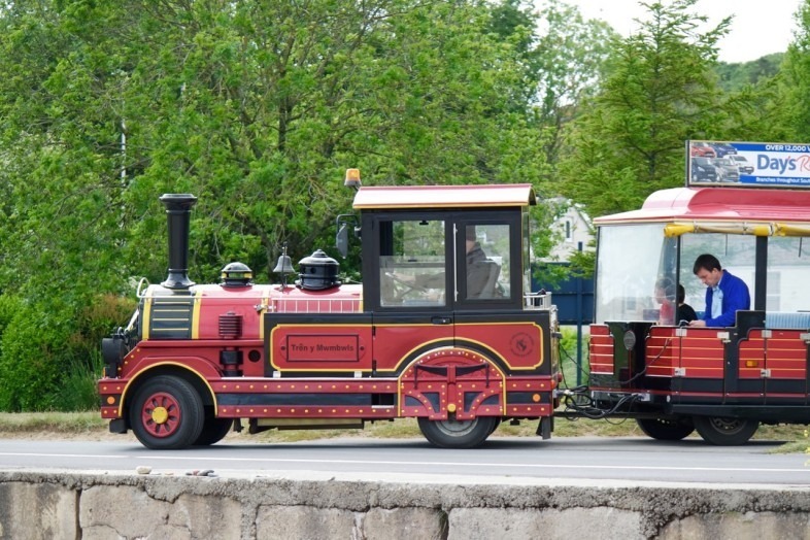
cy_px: 270
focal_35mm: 160
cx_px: 405
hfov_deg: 12.8
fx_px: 3600
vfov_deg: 8.6
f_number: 5
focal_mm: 104
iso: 200
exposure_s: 1/320
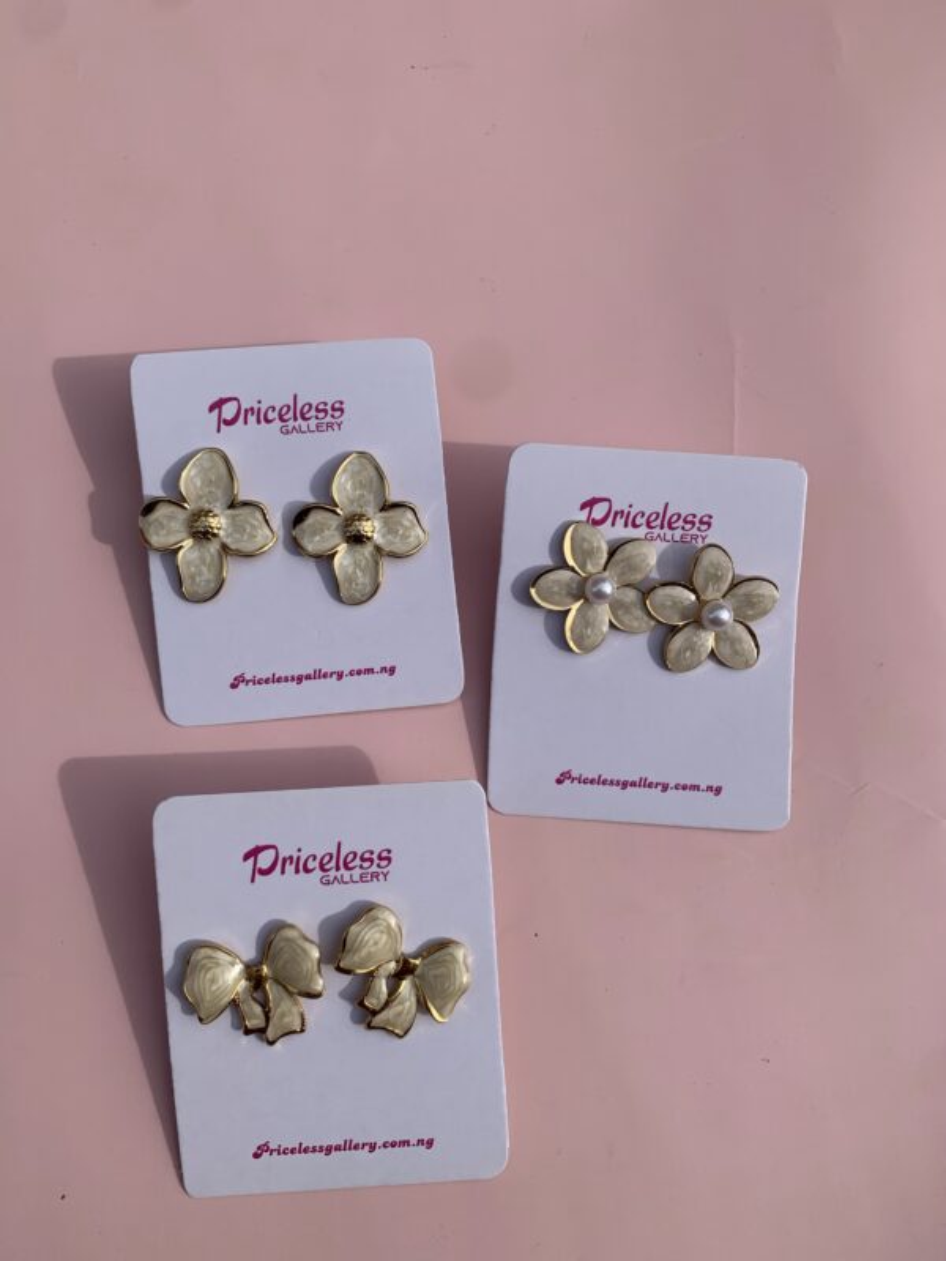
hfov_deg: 53.1
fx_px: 947
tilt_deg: -77.6
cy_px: 630
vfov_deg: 67.3
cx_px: 473
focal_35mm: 26
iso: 25
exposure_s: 1/3401
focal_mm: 4.25
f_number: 1.8
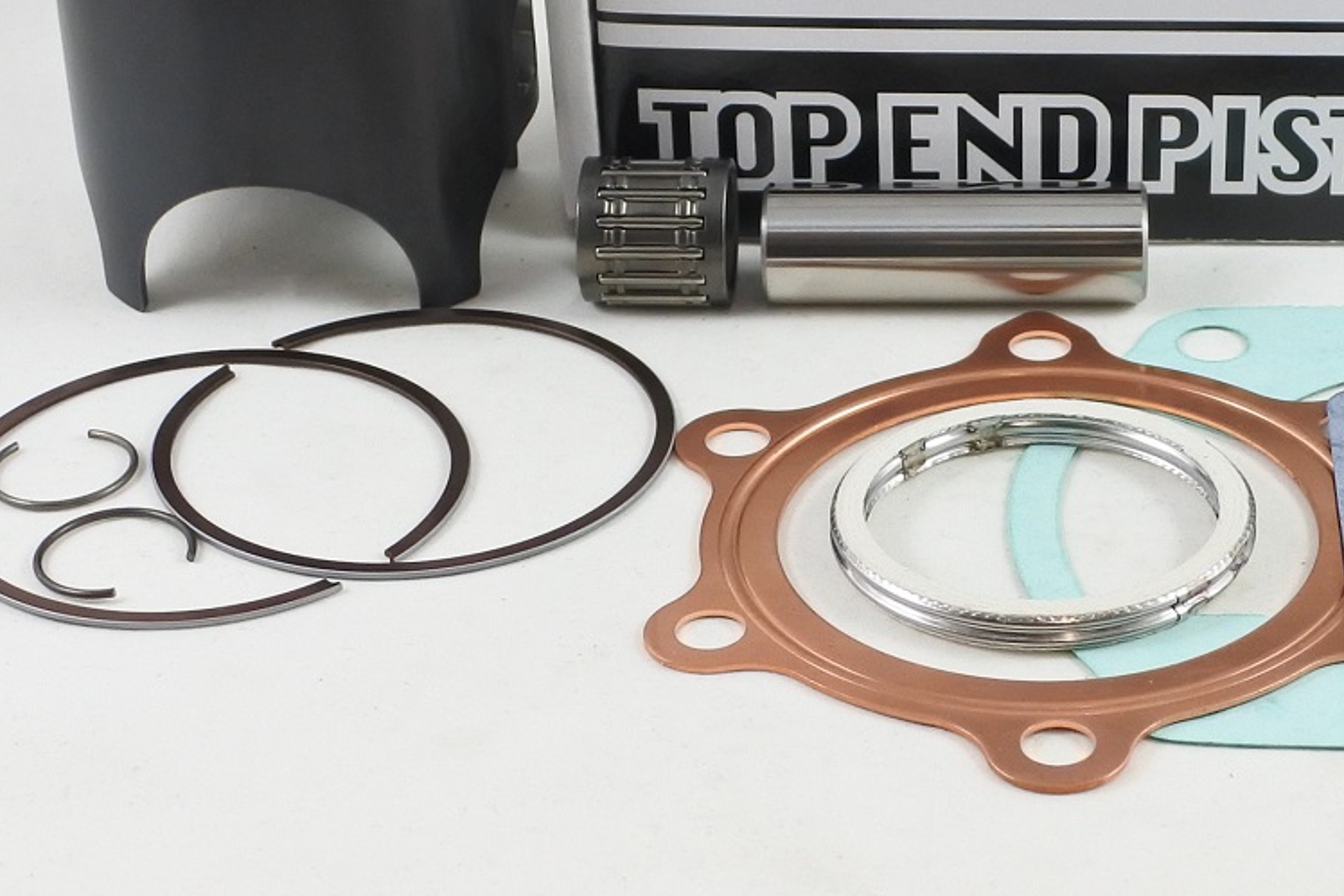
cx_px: 942
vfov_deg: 21.8
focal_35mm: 60
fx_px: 2240
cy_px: 4
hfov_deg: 33.0
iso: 400
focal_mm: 10
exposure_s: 1/160
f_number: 3.5
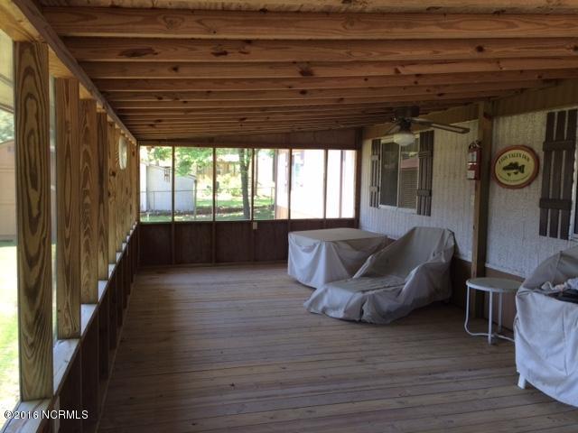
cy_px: 216
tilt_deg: -6.2
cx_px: 289
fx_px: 484
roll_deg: -2.2
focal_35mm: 29
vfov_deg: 48.2
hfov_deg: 61.7
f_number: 2.2
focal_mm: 4.15
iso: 40
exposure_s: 1/60
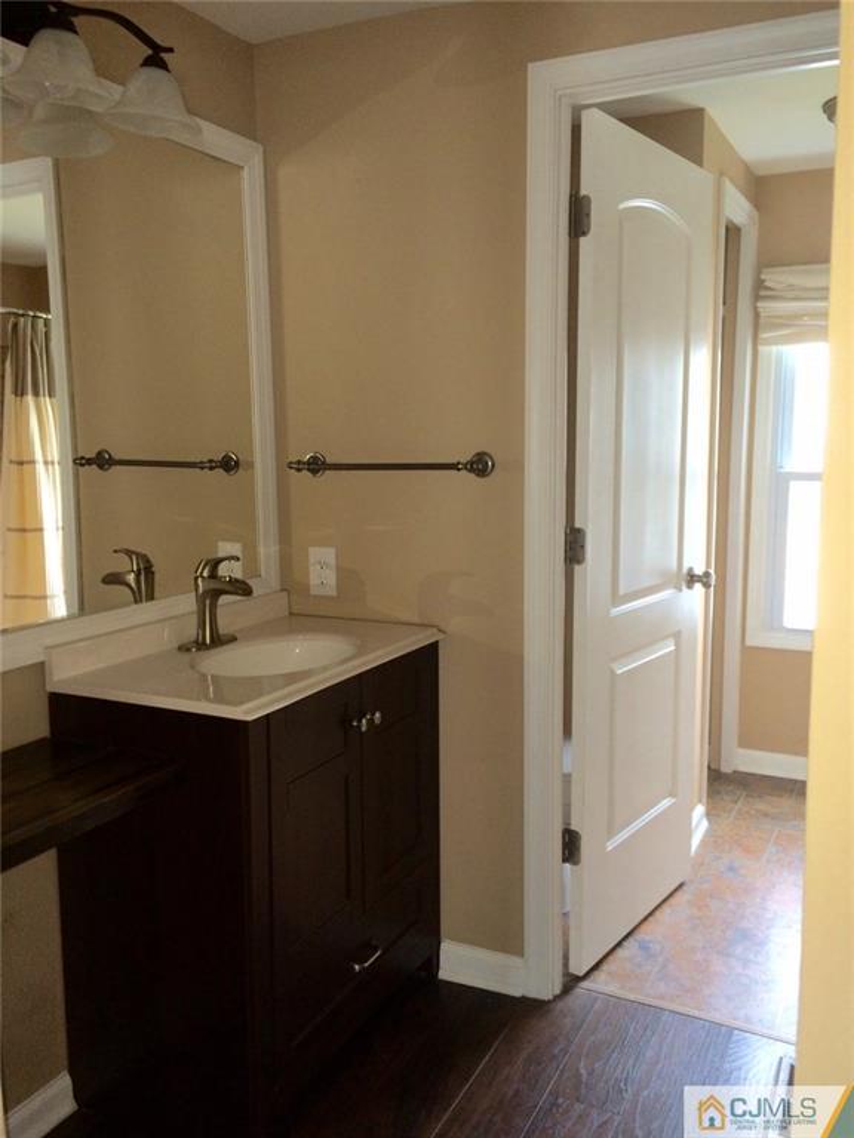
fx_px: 954
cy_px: 569
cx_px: 427
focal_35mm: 29
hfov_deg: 48.2
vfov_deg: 61.7
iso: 50
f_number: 2.2
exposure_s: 1/30
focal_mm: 4.15
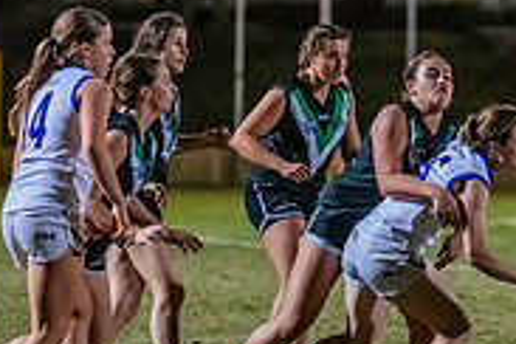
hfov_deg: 4.0
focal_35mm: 513
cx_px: 386
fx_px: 7352
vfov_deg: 2.7
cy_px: 150
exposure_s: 1/1000
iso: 10000
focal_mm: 140
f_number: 2.8
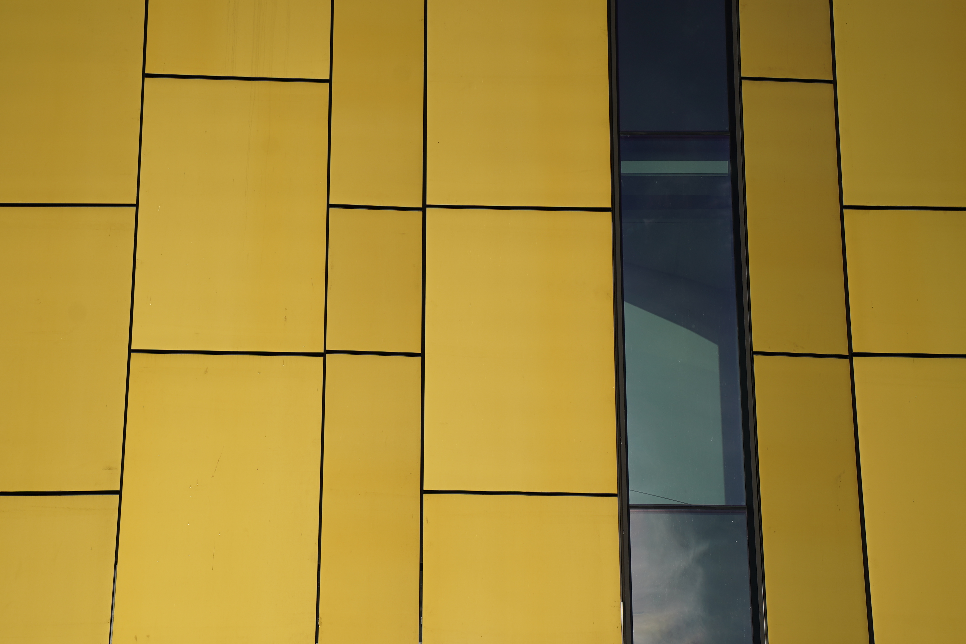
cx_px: 483
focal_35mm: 105
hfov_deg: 19.5
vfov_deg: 13.0
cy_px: 322
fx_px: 2817
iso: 100
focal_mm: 70
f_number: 7.1
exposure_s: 1/500
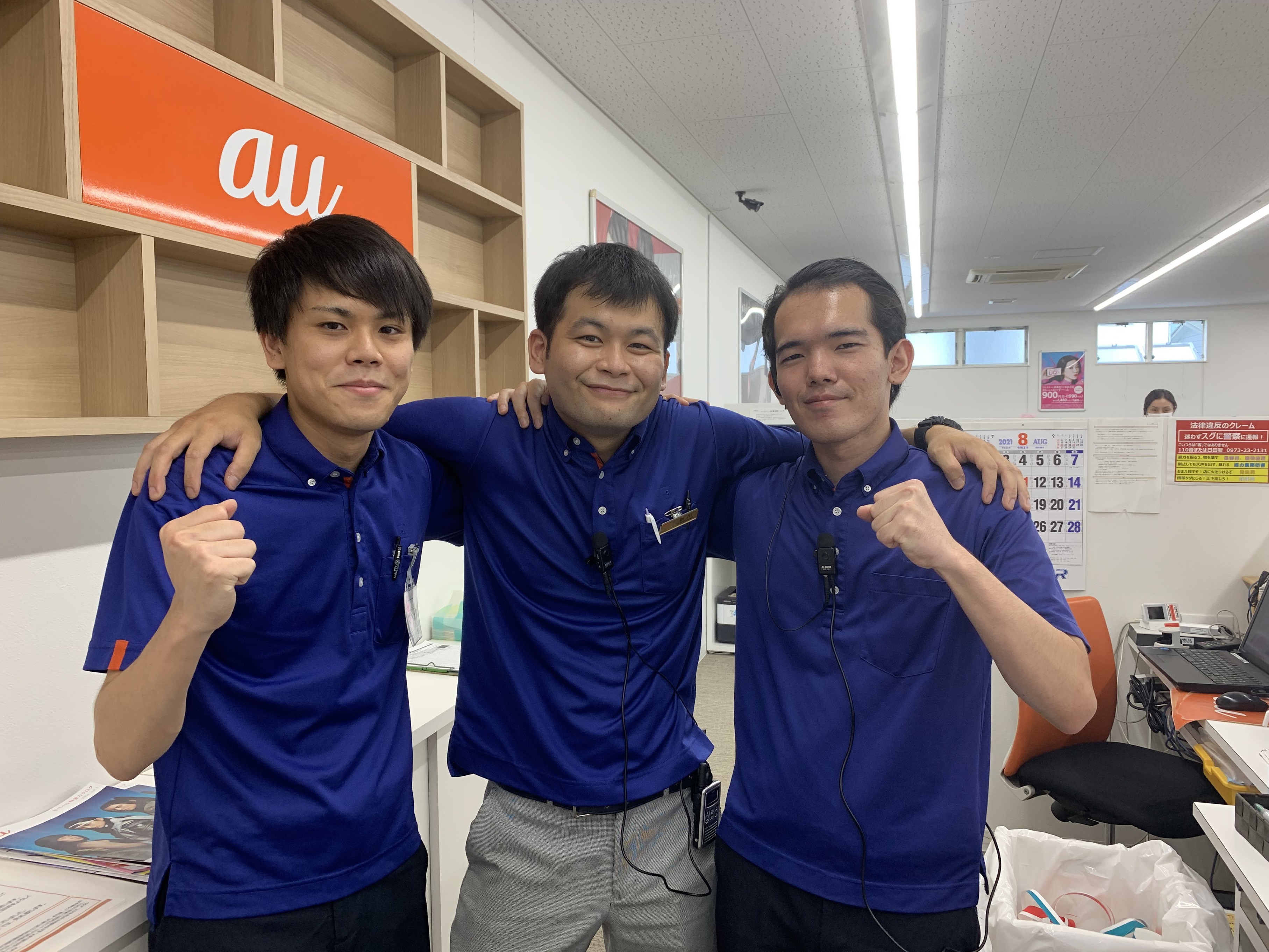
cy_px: 476
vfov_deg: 53.1
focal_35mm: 26
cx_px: 634
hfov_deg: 67.3
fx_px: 953
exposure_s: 1/98
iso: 50
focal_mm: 4.25
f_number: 1.8
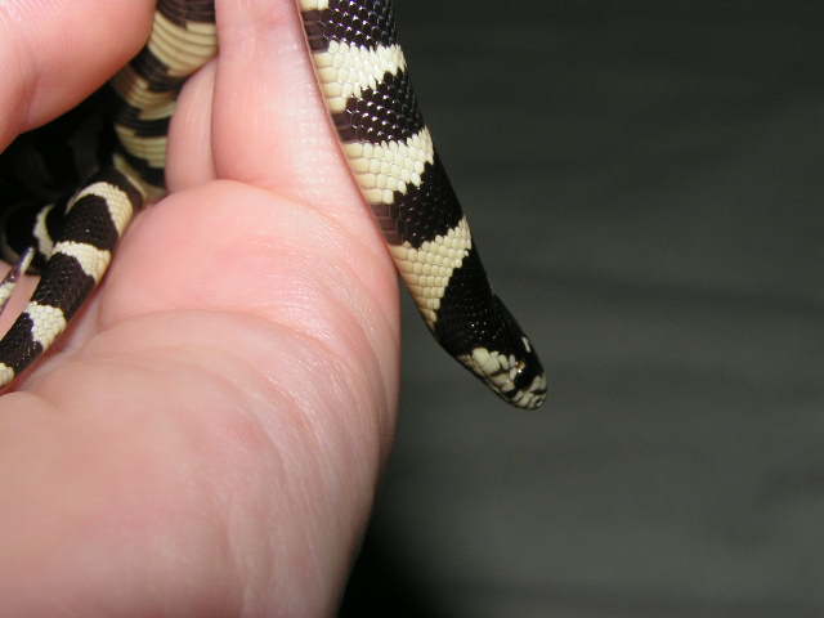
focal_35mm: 63
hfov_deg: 30.7
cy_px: 309
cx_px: 412
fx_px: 1500
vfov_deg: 23.3
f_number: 5.6
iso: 100
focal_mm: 9.7
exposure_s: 1/1000
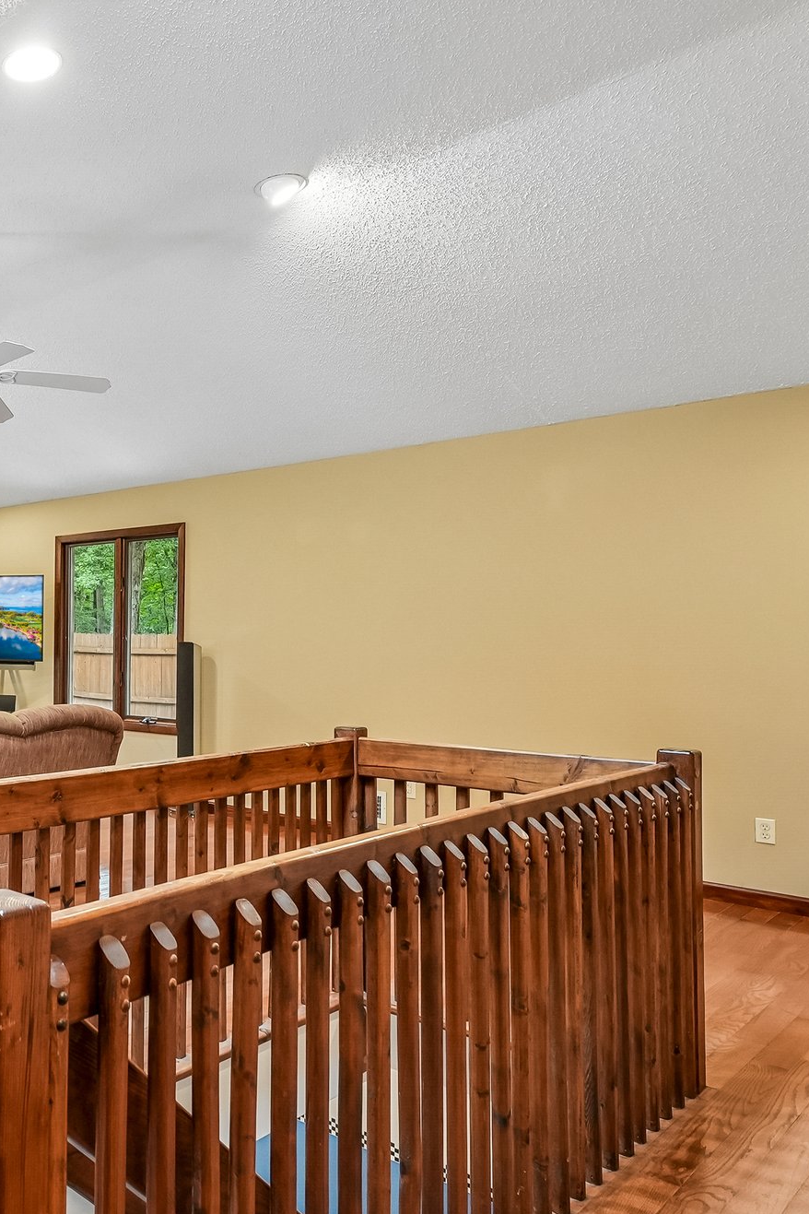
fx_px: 949
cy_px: 622
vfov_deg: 65.2
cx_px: -93
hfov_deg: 37.9
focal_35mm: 28
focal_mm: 18.1
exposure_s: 1/30
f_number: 7.1
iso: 1600
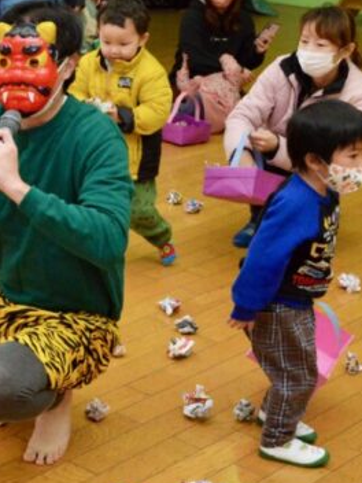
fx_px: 1171
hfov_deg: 16.3
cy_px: 244
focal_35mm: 84
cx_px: -155
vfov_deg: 23.3
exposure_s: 1/250
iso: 6400
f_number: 11
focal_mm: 30
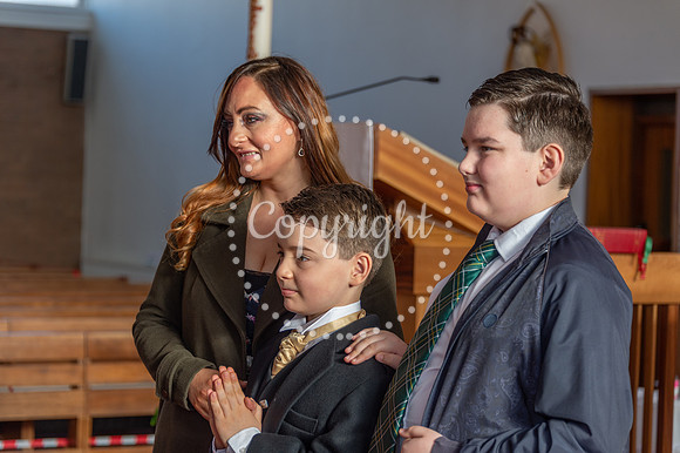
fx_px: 2190
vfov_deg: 11.8
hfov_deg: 17.7
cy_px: 226
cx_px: 340
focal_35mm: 116
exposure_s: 1/160
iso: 400
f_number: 5.6
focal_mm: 116
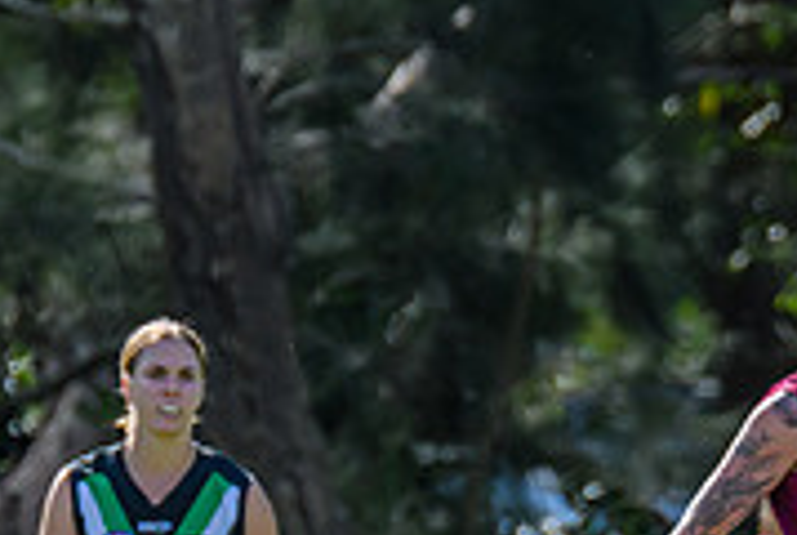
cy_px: 624
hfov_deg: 1.0
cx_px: 970
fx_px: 44373
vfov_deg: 0.7
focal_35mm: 2001
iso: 800
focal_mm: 420
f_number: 7.1
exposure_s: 1/1250
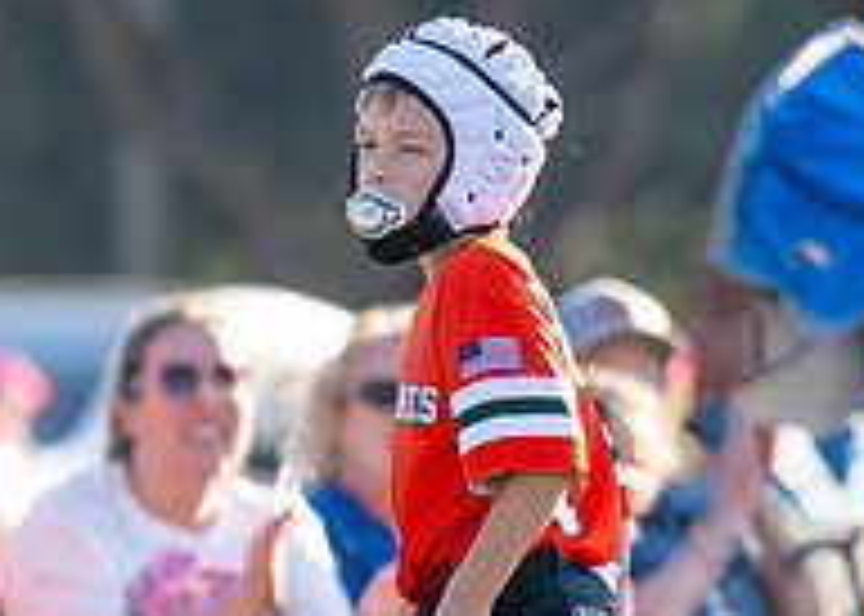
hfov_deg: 1.8
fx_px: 27768
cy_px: 401
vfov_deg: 1.3
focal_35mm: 1132
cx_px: 942
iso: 250
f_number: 2.8
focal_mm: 200
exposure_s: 1/2000
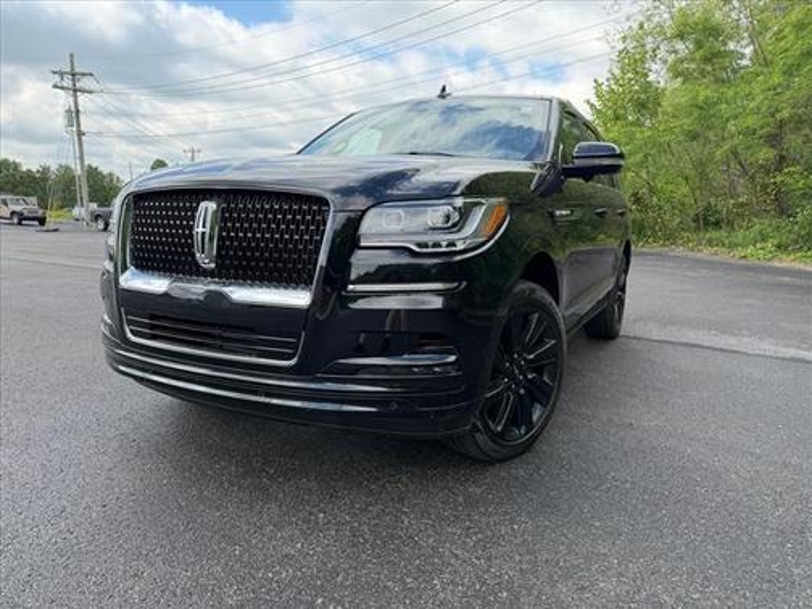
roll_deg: +0.6
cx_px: 406
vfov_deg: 56.8
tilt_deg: -10.3
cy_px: 304
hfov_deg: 71.6
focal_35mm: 24
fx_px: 563
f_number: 1.78
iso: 100
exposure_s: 1/1901
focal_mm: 6.76
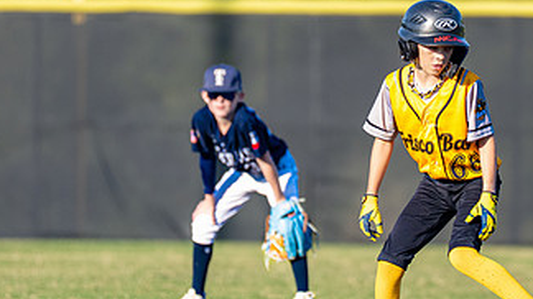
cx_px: 417
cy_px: 119
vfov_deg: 1.8
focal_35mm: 658
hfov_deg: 3.3
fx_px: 9296
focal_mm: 200
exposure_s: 1/3200
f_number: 2.8
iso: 320
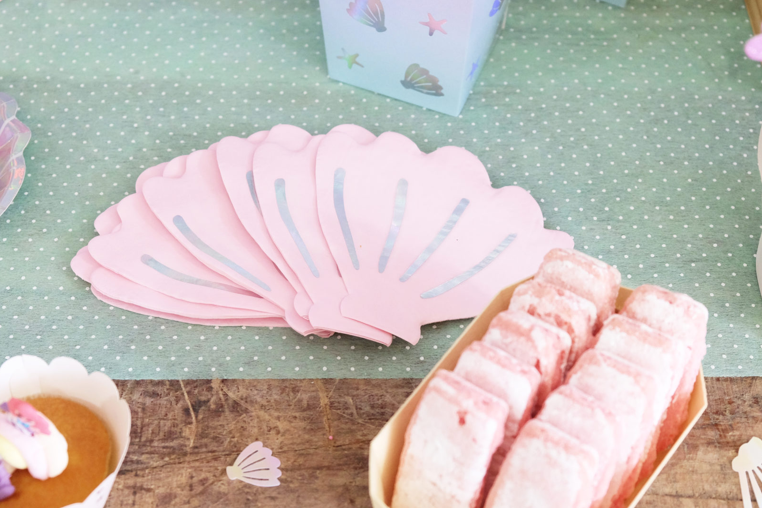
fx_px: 1460
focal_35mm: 69
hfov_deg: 29.2
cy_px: 298
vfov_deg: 19.7
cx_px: 351
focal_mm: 35.8
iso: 1250
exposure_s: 1/125
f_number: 3.6
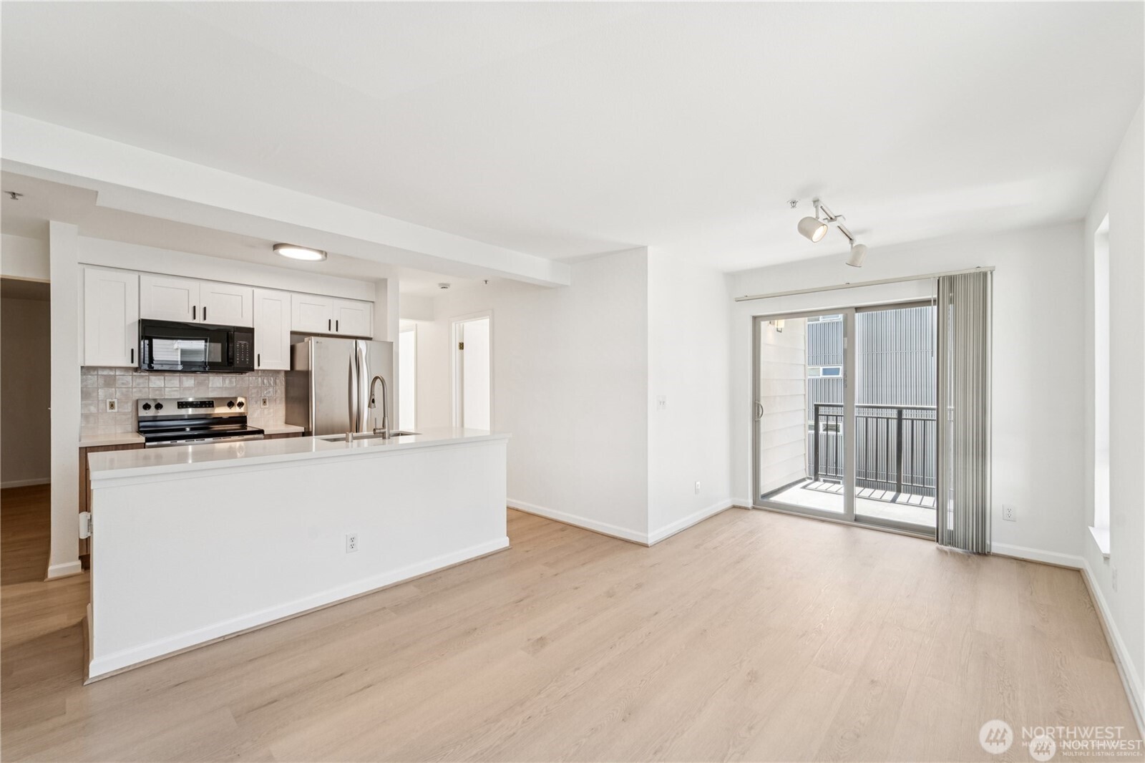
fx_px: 445
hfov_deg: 104.3
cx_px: 572
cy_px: 382
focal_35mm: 14
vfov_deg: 81.2
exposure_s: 1/20
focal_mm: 14
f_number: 8
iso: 200
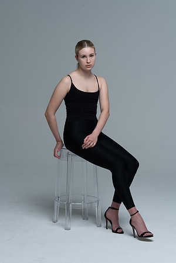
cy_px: 132
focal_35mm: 80
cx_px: 88
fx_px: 587
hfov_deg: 17.1
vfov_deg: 25.4
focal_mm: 80
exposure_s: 1/160
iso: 320
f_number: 9
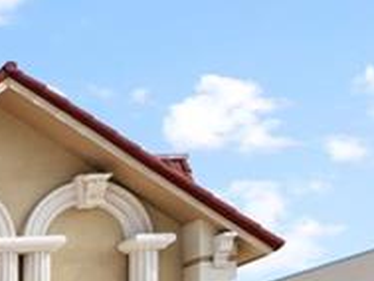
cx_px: -584
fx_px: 843
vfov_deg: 17.8
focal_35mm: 78
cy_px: 356
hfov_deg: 13.9
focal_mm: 15
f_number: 9
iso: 50
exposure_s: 1/125
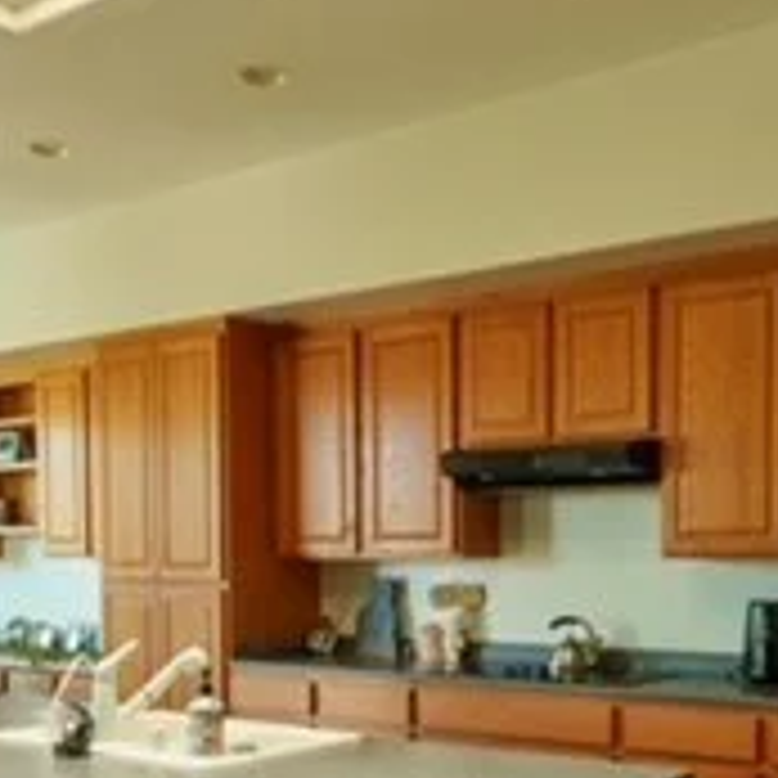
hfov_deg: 38.2
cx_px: 463
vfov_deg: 37.4
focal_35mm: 44
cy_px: 585
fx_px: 1119
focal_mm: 14
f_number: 16
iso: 100
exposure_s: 1
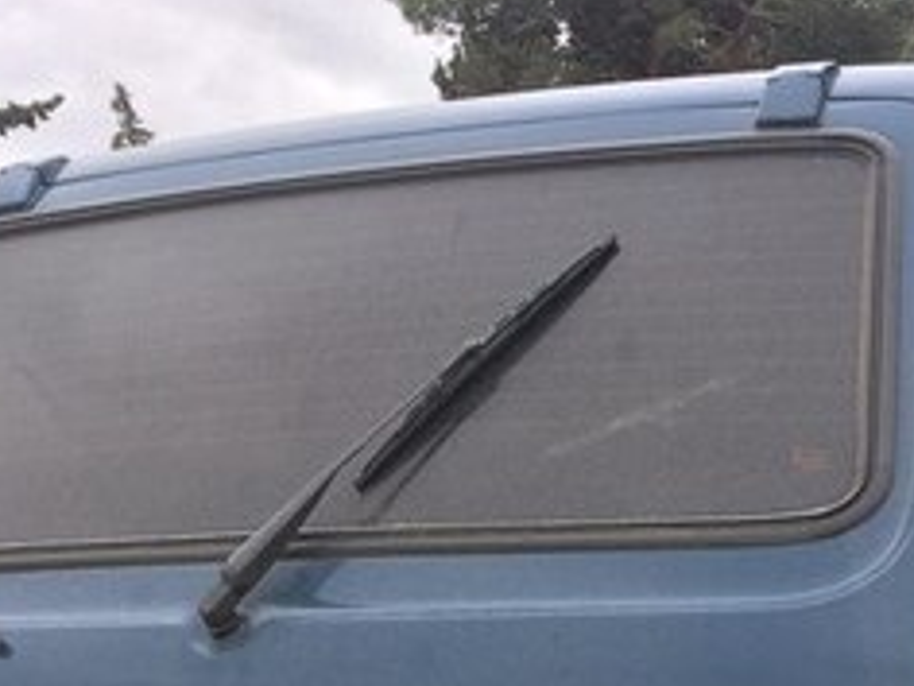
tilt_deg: -6.4
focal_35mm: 81
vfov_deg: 17.2
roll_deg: -5.6
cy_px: 874
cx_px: 500
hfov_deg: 24.1
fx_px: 2139
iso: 32
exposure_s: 1/108
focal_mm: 4.15
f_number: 2.2
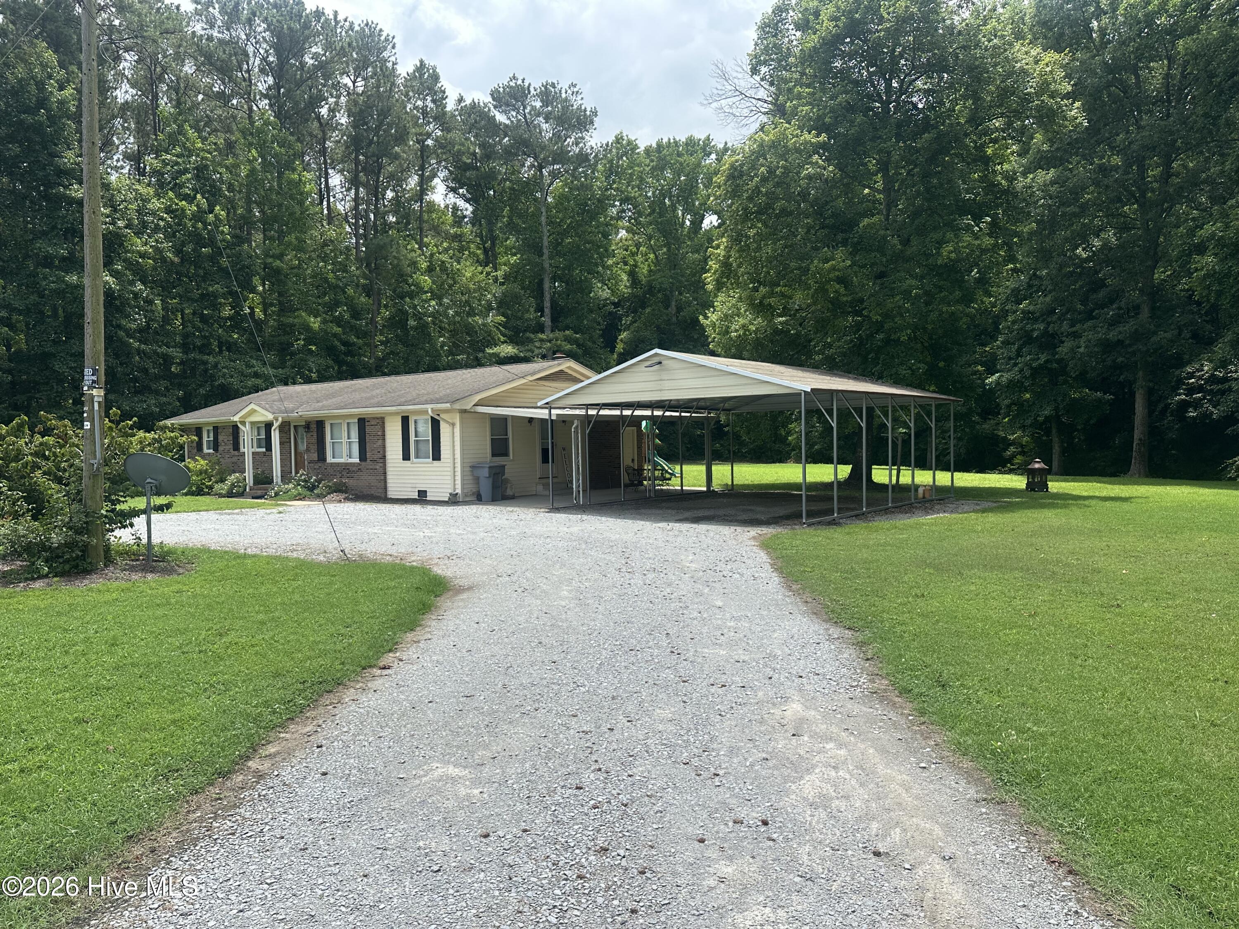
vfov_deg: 56.8
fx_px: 859
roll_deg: +1.1
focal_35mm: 24
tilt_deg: -1.5
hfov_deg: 71.6
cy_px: 464
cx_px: 620
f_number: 1.78
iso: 80
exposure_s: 1/3472
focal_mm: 6.86
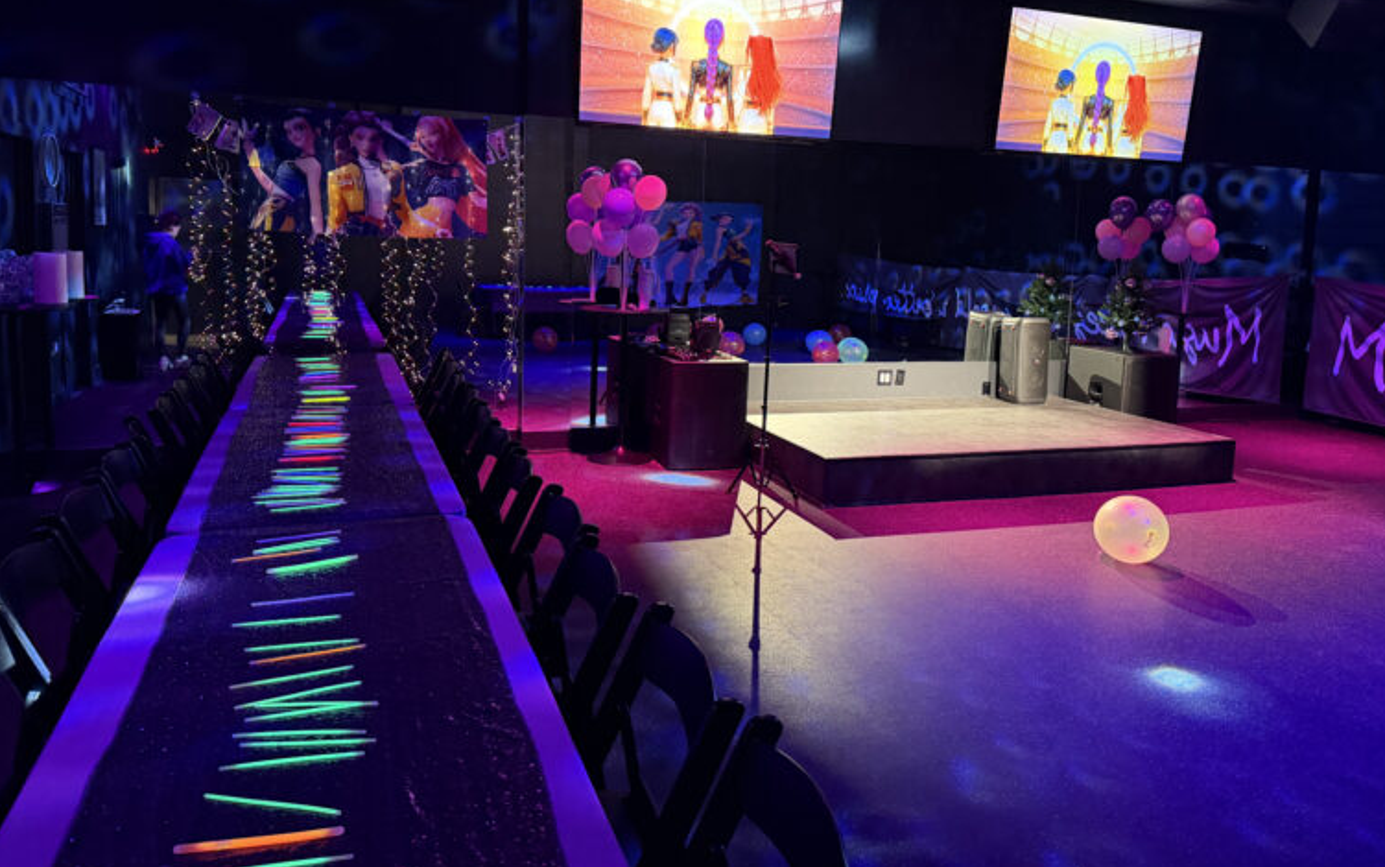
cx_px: 690
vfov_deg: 47.4
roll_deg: -1.6
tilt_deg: -5.8
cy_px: 347
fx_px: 982
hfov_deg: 70.4
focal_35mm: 26
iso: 800
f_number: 1.78
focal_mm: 6.76
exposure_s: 1/40
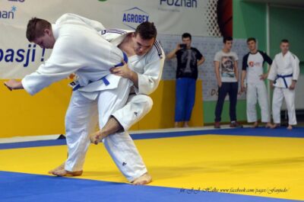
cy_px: 101
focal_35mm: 75
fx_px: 632
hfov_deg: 27.0
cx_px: 152
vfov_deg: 18.1
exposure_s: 1/1000
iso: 1000
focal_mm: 50
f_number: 2.5
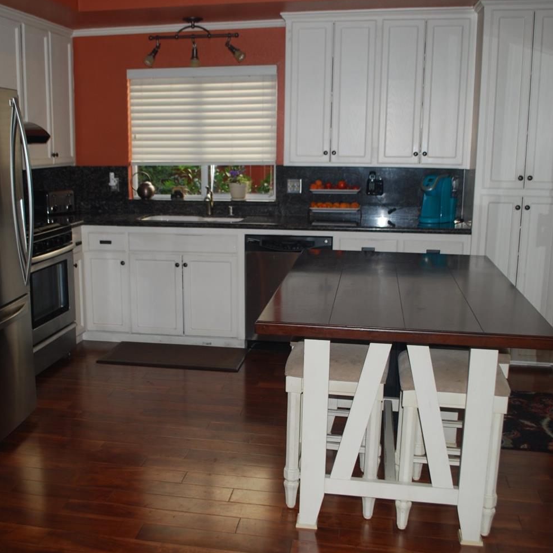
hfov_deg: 42.6
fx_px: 705
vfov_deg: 42.8
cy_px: 271
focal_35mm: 39
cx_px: 214
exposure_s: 1/60
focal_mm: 20
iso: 200
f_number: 3.8
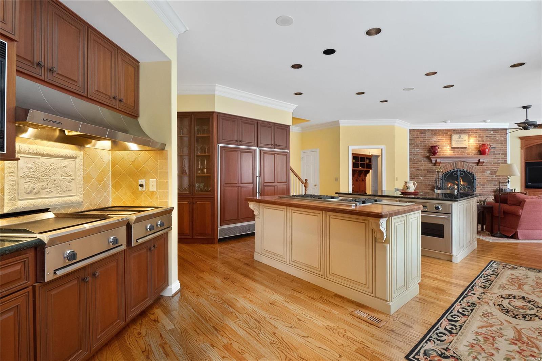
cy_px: 180
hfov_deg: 96.7
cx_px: 271
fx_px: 241
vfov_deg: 73.7
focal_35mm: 16
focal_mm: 8
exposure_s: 1/4
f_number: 8
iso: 1250
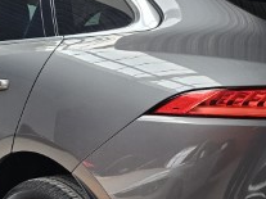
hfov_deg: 27.3
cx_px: 104
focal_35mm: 71
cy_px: 178
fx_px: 545
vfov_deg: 20.3
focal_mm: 6.3
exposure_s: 1/180
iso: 80
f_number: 1.7
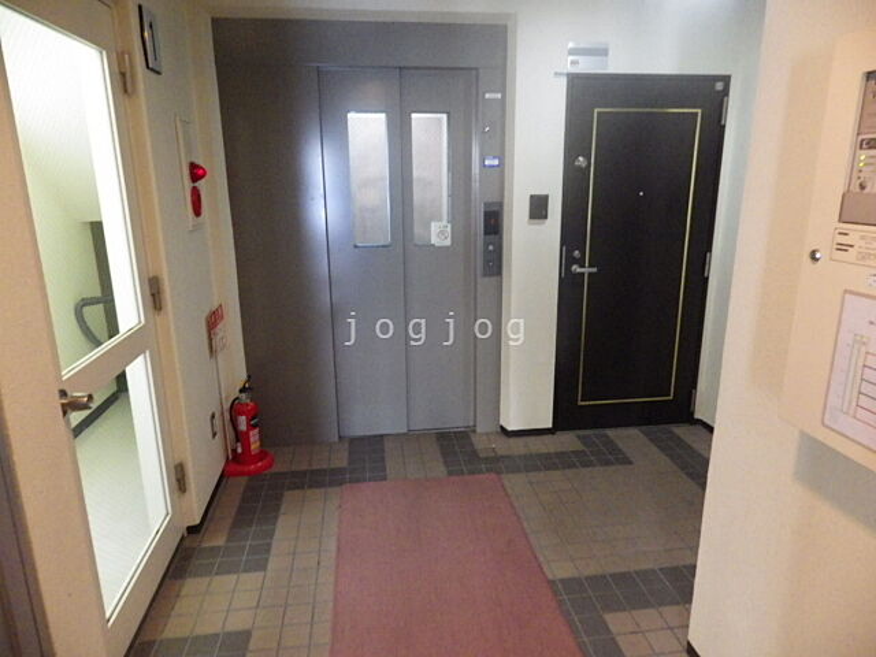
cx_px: 438
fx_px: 557
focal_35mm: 22
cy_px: 328
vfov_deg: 61.1
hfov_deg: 76.4
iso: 1000
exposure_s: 1/20
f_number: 3.1
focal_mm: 4
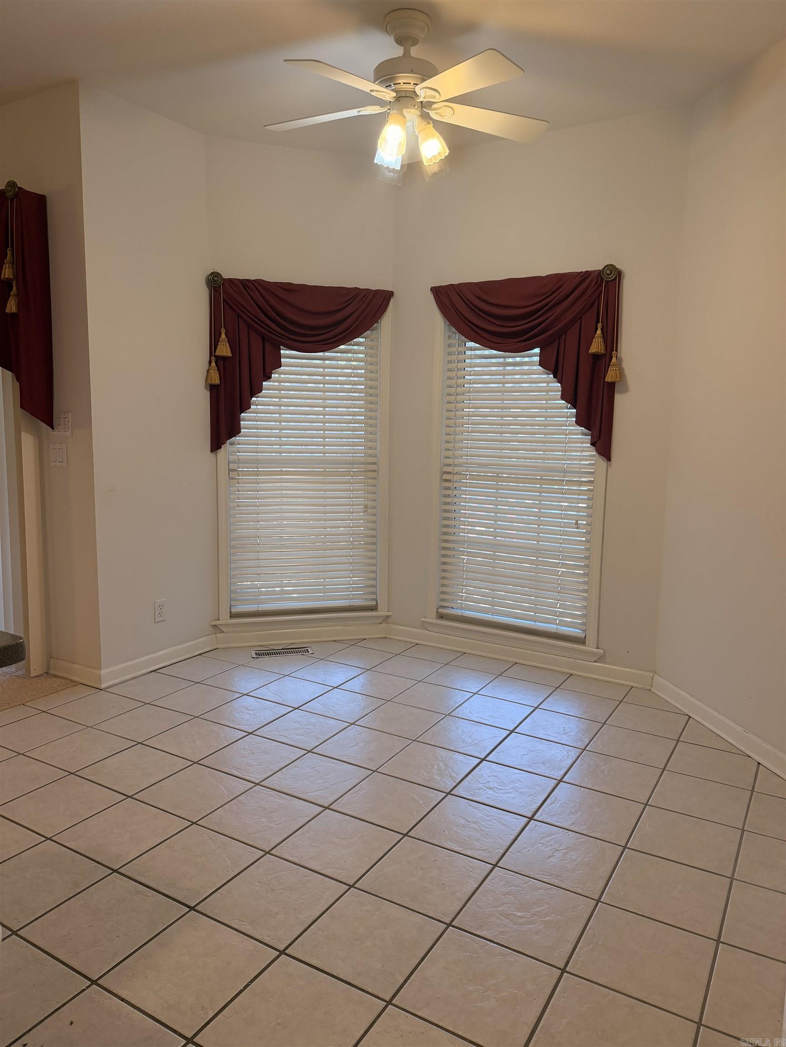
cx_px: 393
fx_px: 727
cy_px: 524
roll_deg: -1.0
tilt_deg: -8.2
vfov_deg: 71.6
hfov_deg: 56.8
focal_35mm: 24
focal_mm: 6.76
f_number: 1.78
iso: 200
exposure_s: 1/164
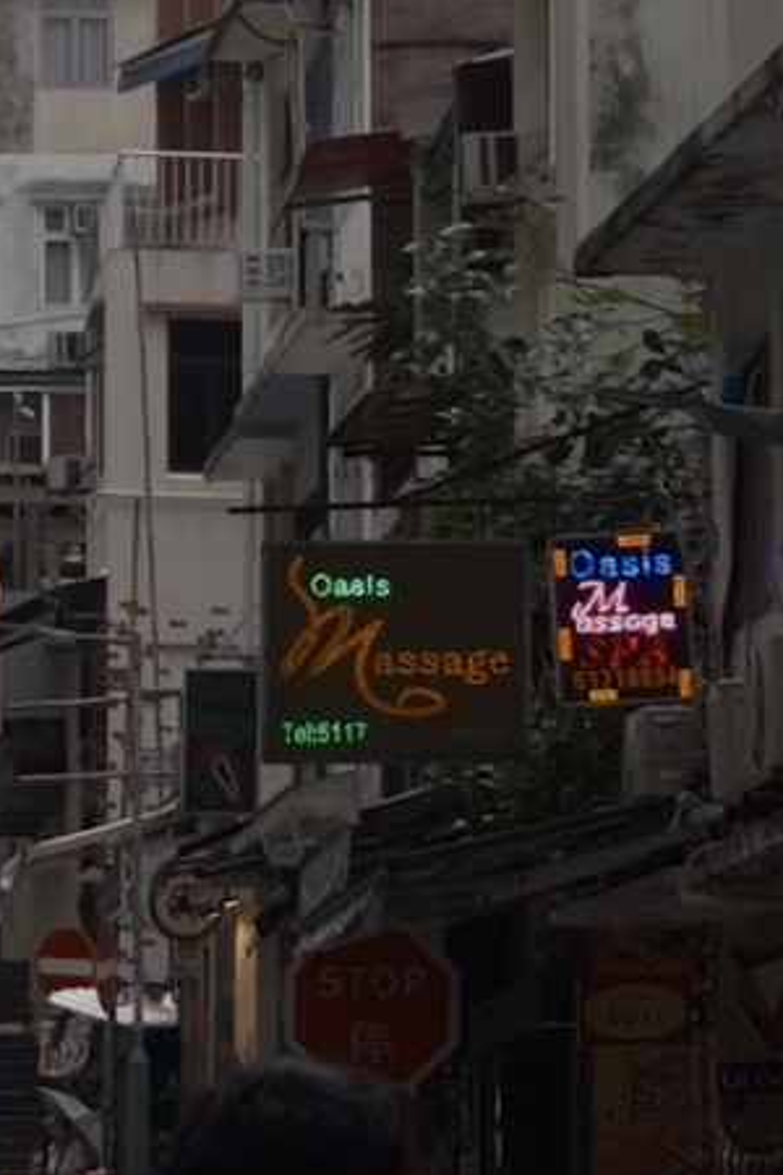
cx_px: -300
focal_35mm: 140
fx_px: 4567
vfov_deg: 14.5
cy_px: 133
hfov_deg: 9.6
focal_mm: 23
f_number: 4
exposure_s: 1/140
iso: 100
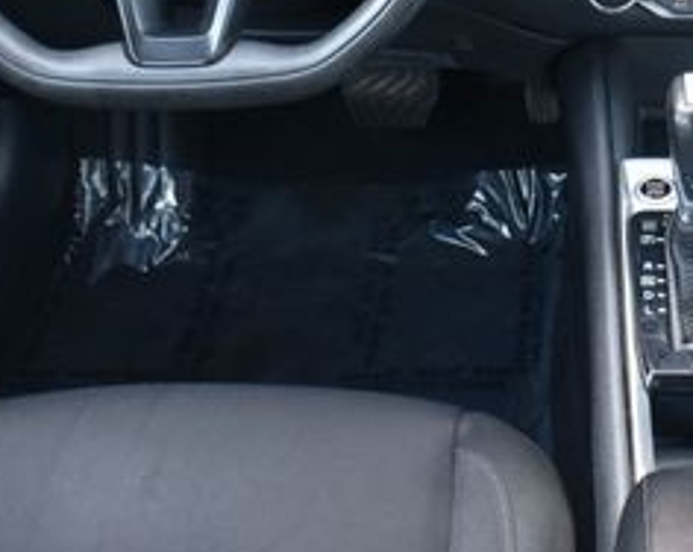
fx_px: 1644
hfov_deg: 22.5
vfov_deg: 18.6
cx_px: 755
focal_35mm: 80
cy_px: 21
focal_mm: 21
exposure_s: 1/15
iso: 640
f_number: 6.3
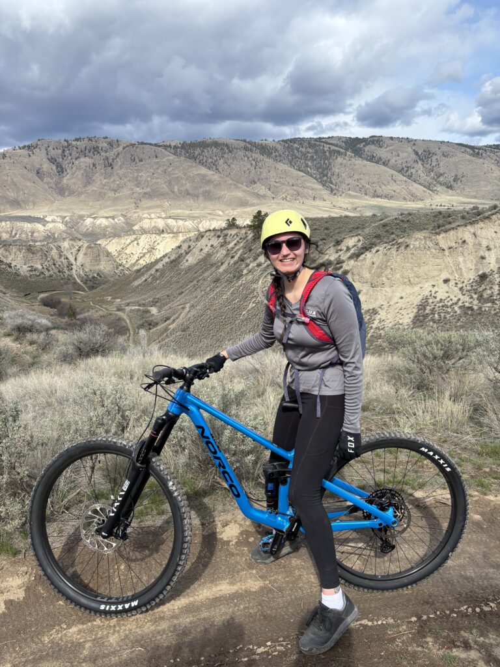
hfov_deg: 53.1
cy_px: 334
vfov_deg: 67.3
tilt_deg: -13.2
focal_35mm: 26
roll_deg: +1.6
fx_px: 501
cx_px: 250
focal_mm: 5.96
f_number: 1.6
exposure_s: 1/2639
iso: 50
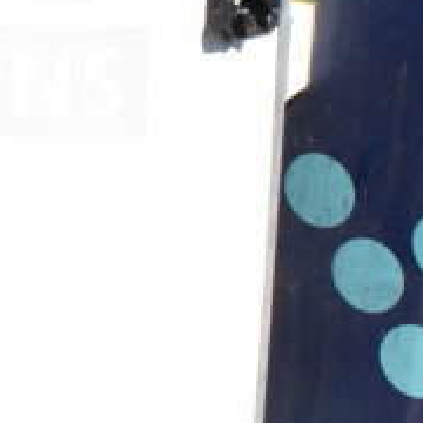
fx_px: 1882
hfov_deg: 12.4
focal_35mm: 136
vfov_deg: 12.6
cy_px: -48
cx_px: -118
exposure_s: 1/1250
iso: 6400
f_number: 20
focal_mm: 21
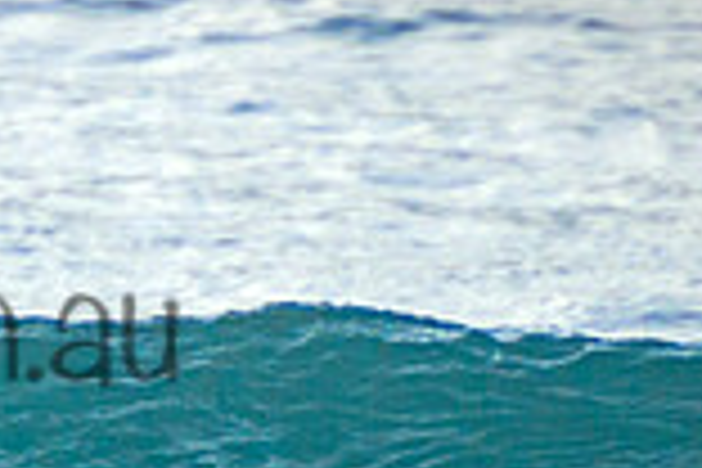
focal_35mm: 2039
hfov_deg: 1.0
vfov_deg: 0.7
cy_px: 307
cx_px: -267
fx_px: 39757
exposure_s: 1/2000
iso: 640
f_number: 5.6
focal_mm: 400
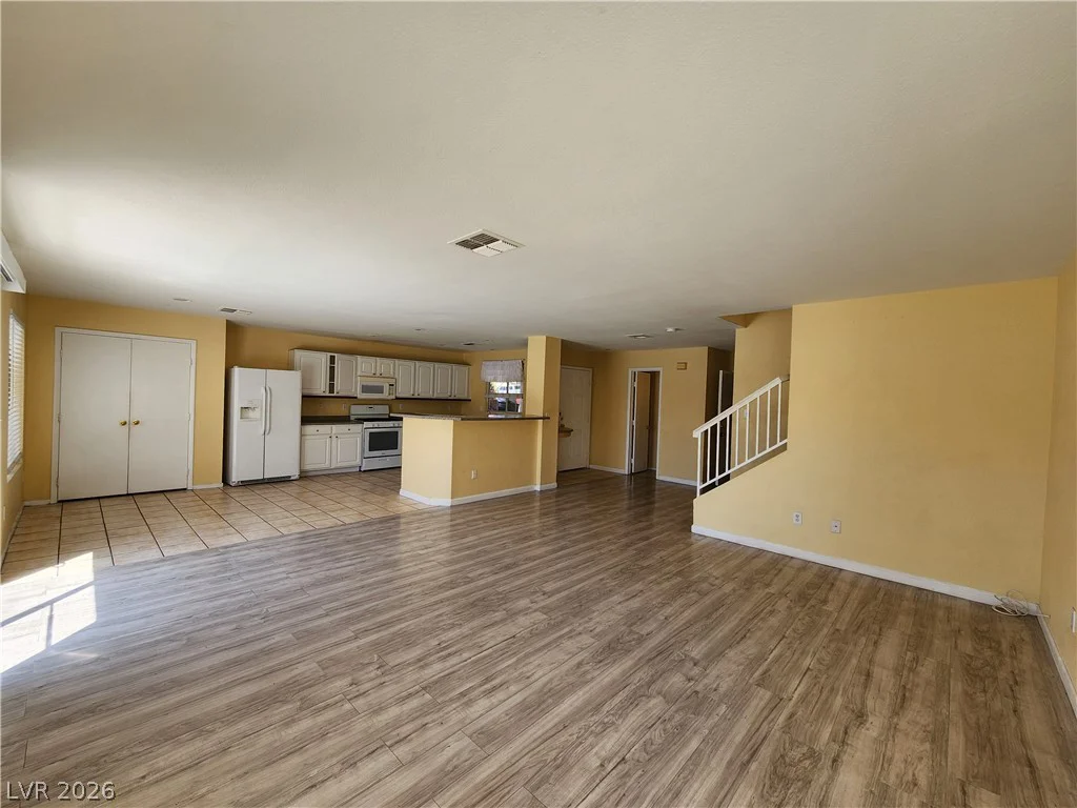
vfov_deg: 89.9
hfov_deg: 106.2
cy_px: 404
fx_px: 404
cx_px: 538
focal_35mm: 13
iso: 50
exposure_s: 1/170
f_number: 2.2
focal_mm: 2.2
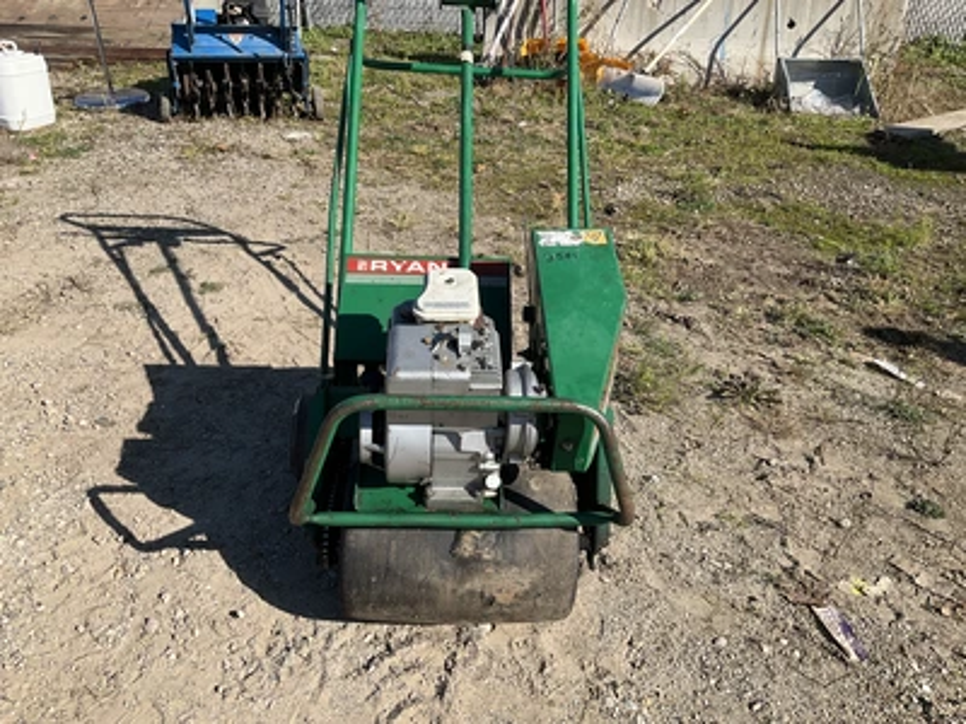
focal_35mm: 29
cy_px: 362
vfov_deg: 48.2
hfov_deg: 61.7
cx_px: 483
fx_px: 809
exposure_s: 1/1675
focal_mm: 3
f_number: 1.8
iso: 25
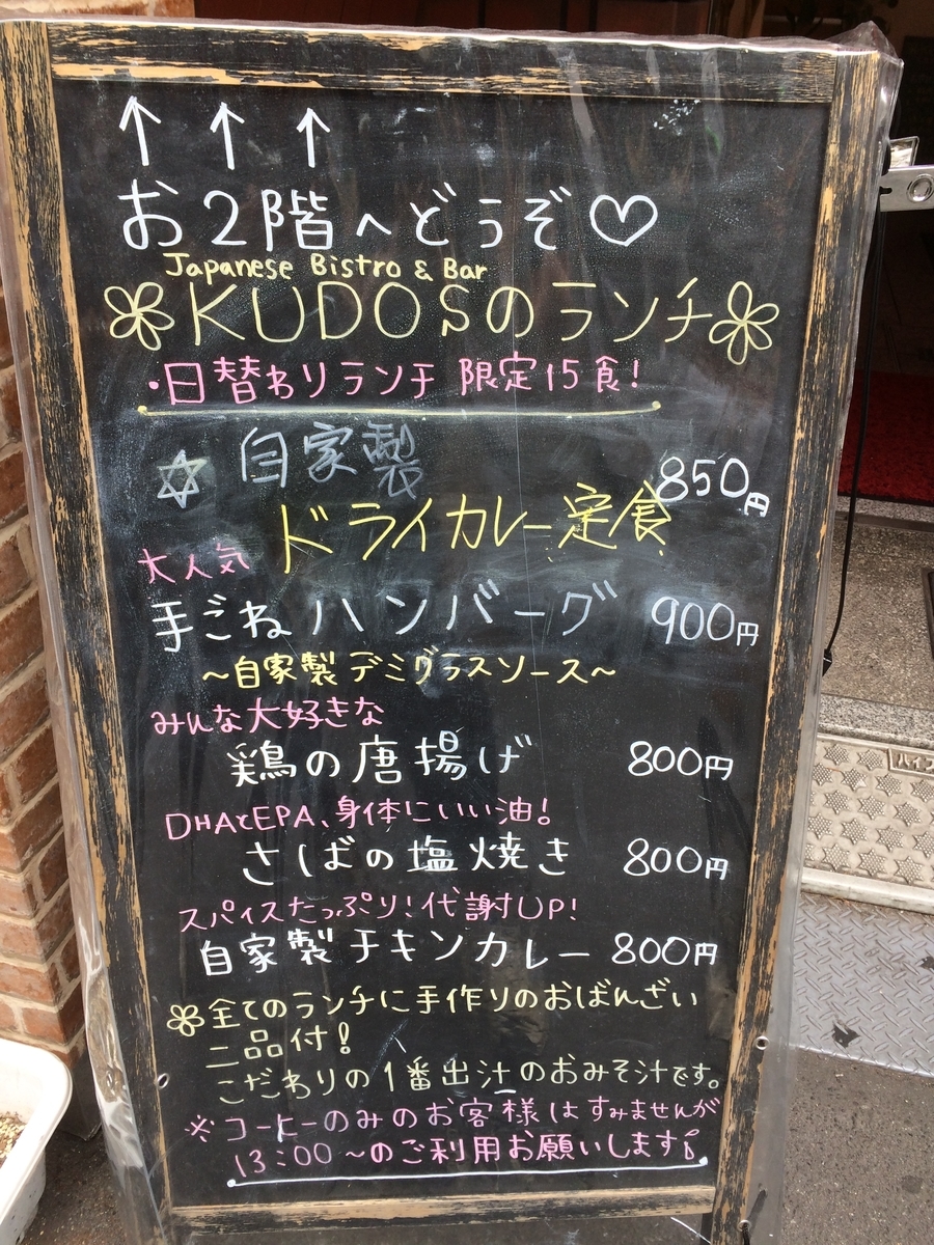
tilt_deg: -34.5
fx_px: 1043
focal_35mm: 29
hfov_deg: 48.2
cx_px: 467
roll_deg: +0.6
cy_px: 622
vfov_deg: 61.7
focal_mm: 4.15
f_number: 2.2
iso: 32
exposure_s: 1/227
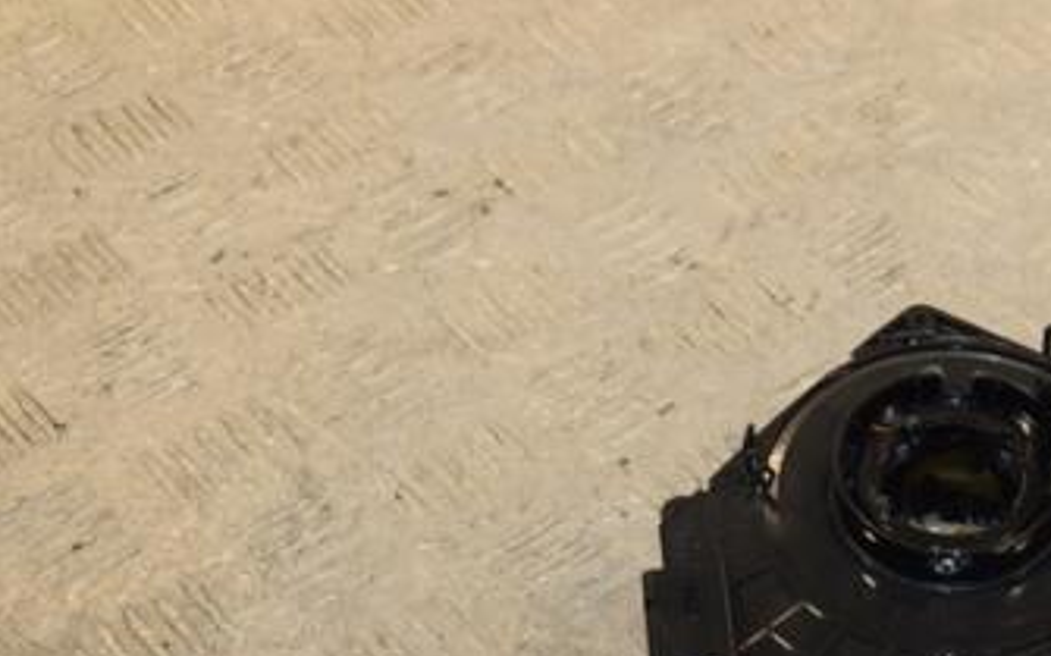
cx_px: 888
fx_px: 2977
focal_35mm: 104
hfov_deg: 19.7
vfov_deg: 12.5
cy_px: 449
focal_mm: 38
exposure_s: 1/200
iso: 800
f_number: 5
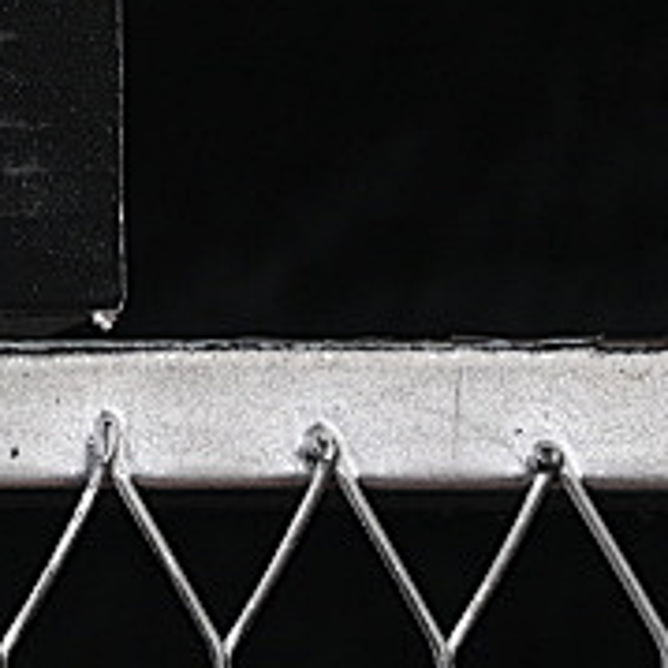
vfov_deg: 4.5
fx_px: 8406
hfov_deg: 4.4
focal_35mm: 385
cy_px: -496
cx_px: -959
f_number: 6.3
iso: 160
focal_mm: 50
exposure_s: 1/60
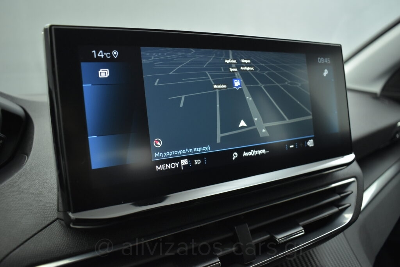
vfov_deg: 48.0
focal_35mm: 27
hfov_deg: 67.4
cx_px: 200
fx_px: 300
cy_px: 134
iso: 1600
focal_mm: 18
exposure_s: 1/60
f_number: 3.5
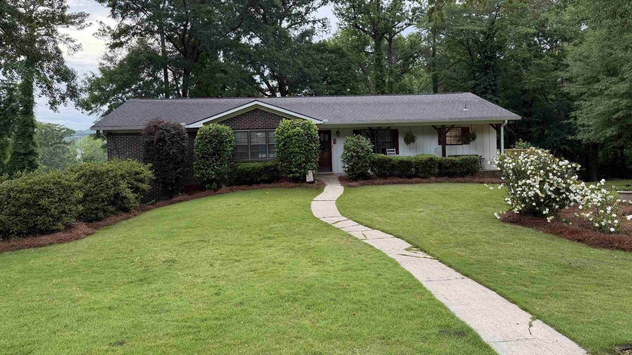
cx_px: 311
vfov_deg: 42.7
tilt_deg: -0.4
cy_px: 150
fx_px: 452
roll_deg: +1.4
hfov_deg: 69.9
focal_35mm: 27
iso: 80
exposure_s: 1/175
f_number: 1.78
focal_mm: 6.76
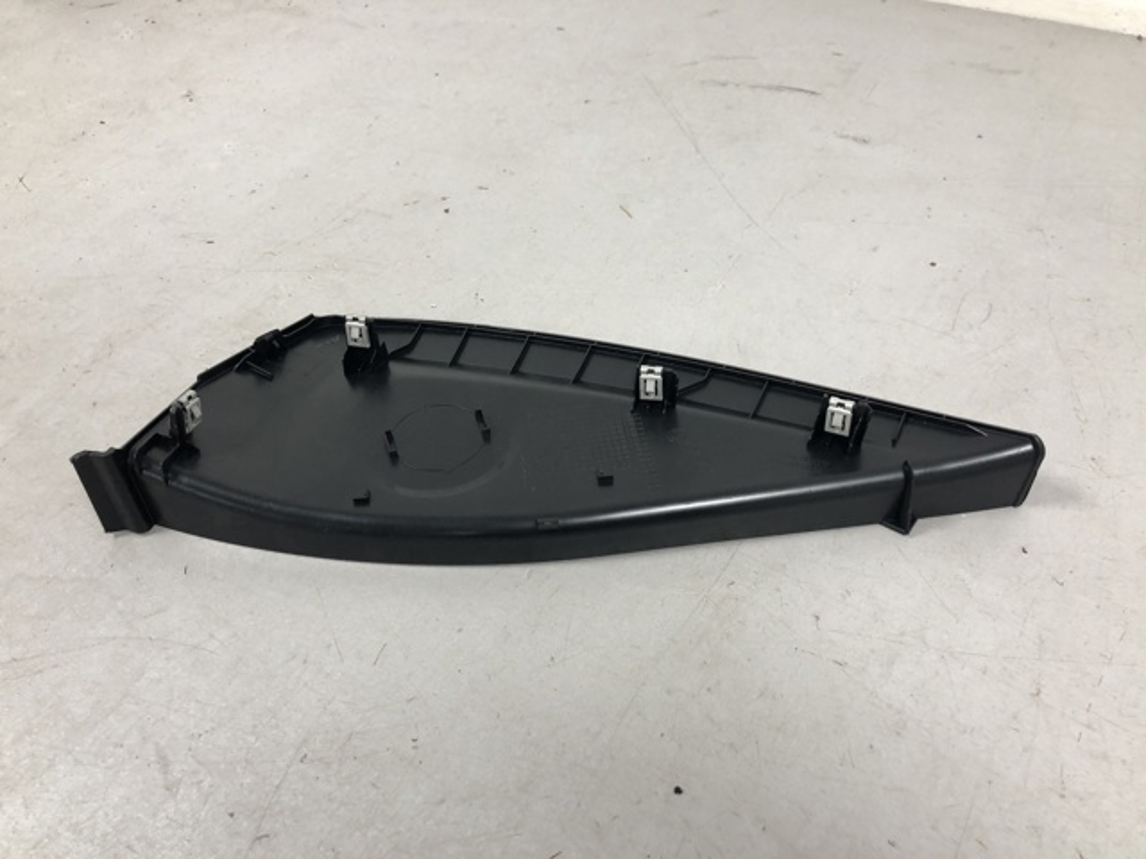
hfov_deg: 63.4
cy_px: 430
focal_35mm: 28
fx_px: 927
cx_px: 573
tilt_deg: -47.3
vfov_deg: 49.7
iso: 32
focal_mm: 4
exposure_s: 1/25
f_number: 1.8
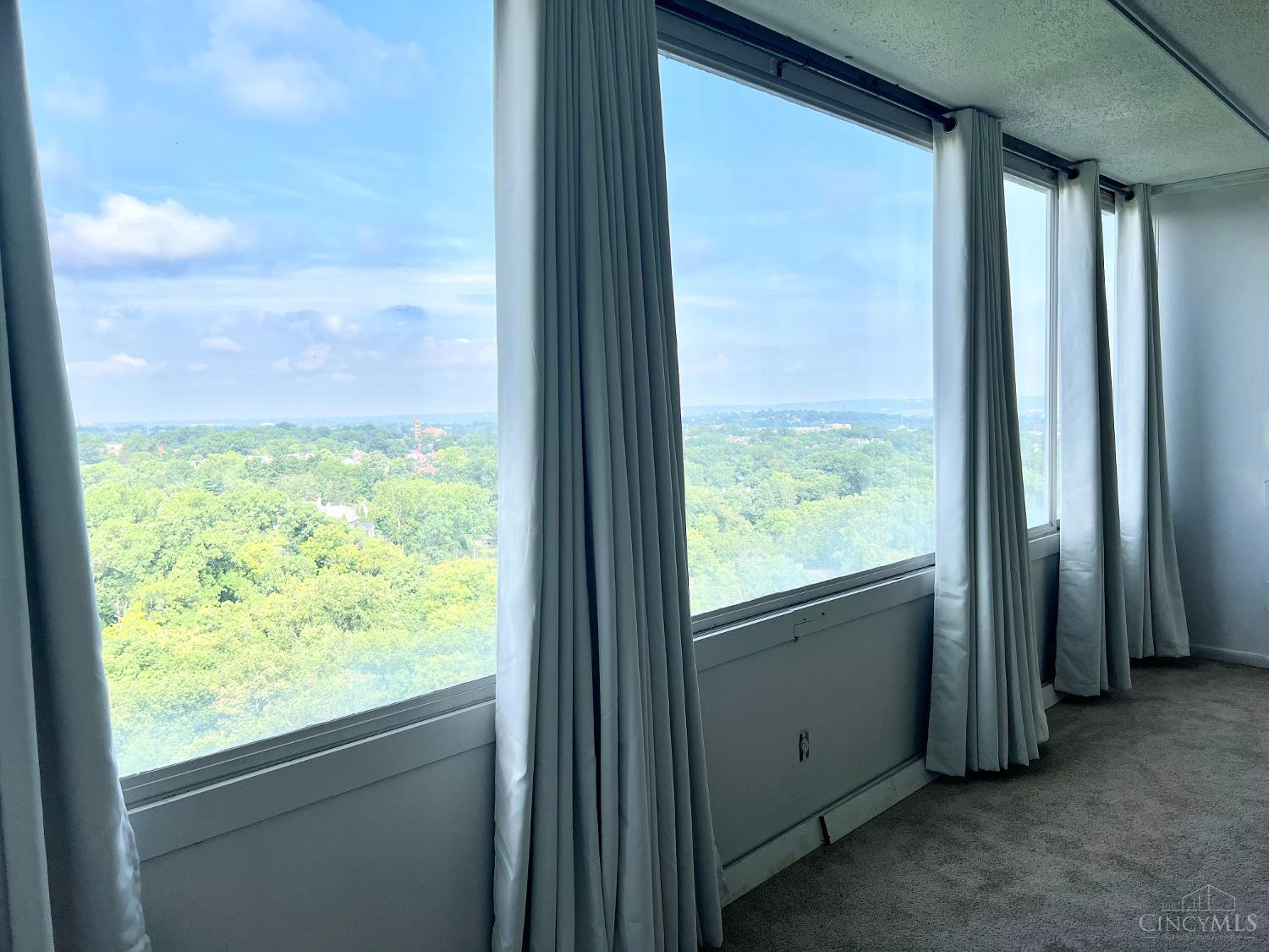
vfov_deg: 53.1
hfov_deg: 67.3
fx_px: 953
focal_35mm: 26
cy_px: 476
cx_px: 634
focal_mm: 5.7
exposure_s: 1/1934
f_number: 1.5
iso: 50
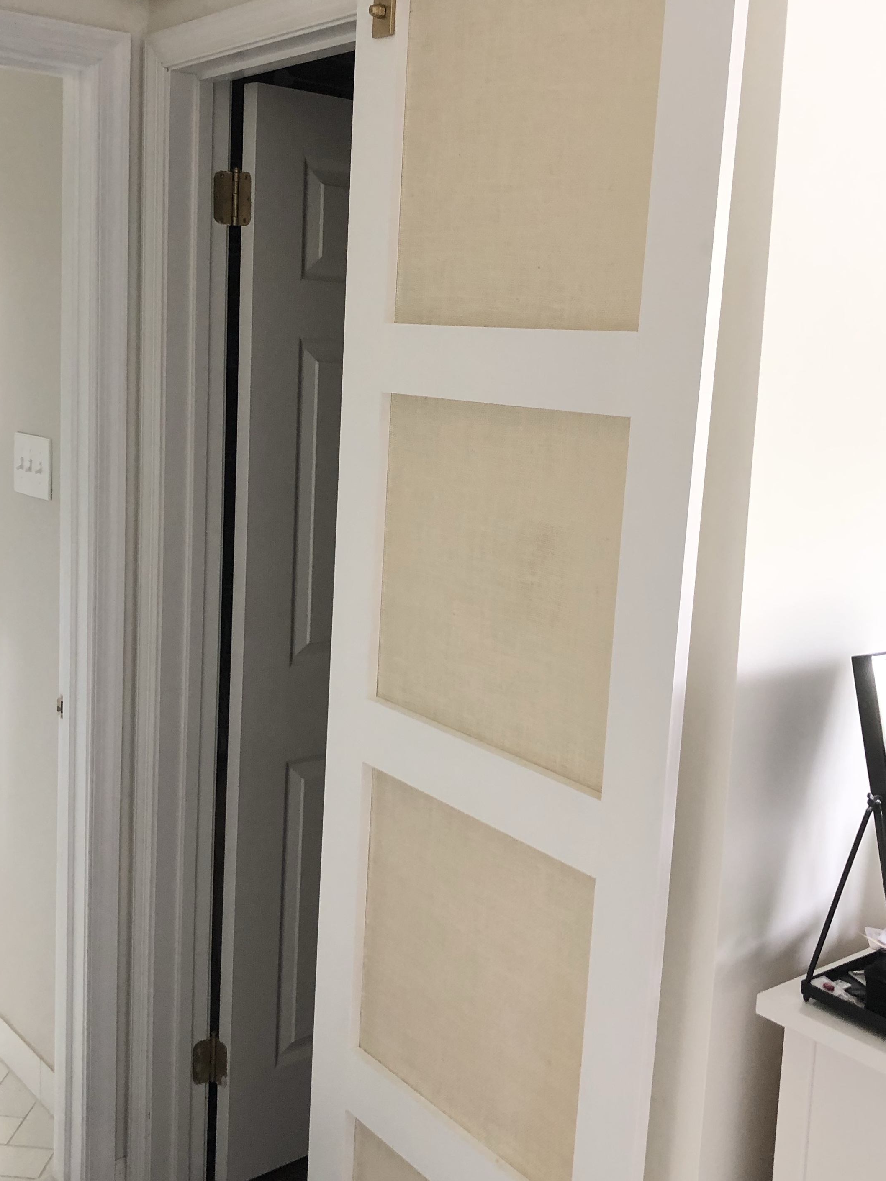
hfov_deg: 35.9
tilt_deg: -8.5
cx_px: 408
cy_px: 560
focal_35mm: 40
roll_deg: -2.1
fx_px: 1365
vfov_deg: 46.8
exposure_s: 1/24
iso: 40
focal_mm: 3.99
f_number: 1.8
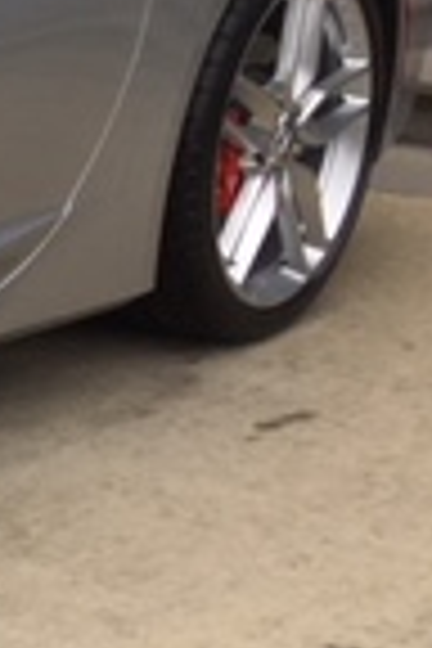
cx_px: -932
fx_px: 2412
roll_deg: +0.3
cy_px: 432
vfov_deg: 15.3
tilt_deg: -17.7
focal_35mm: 134
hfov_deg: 8.4
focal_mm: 4.15
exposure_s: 1/413
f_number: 2.2
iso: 25
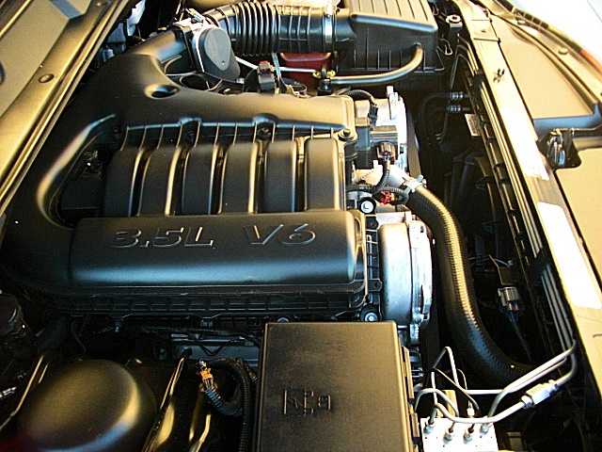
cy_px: 226
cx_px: 301
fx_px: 626
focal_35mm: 36
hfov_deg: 51.4
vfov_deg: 39.7
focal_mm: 6.3
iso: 400
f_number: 2.8
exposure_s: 1/80
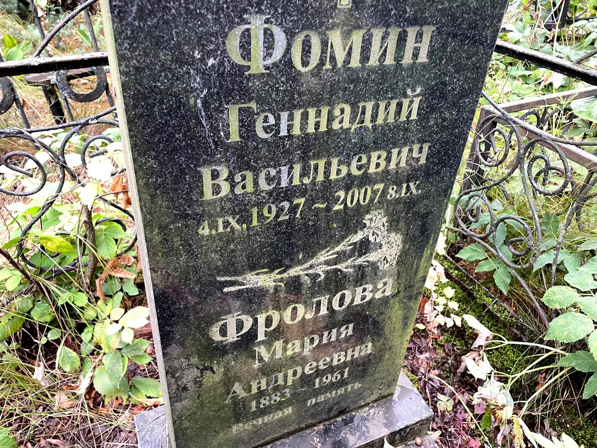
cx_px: 298
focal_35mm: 26
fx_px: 448
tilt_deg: -38.0
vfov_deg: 53.1
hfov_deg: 67.3
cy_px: 224
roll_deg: +1.0
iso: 250
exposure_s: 1/60
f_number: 1.6
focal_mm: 4.2
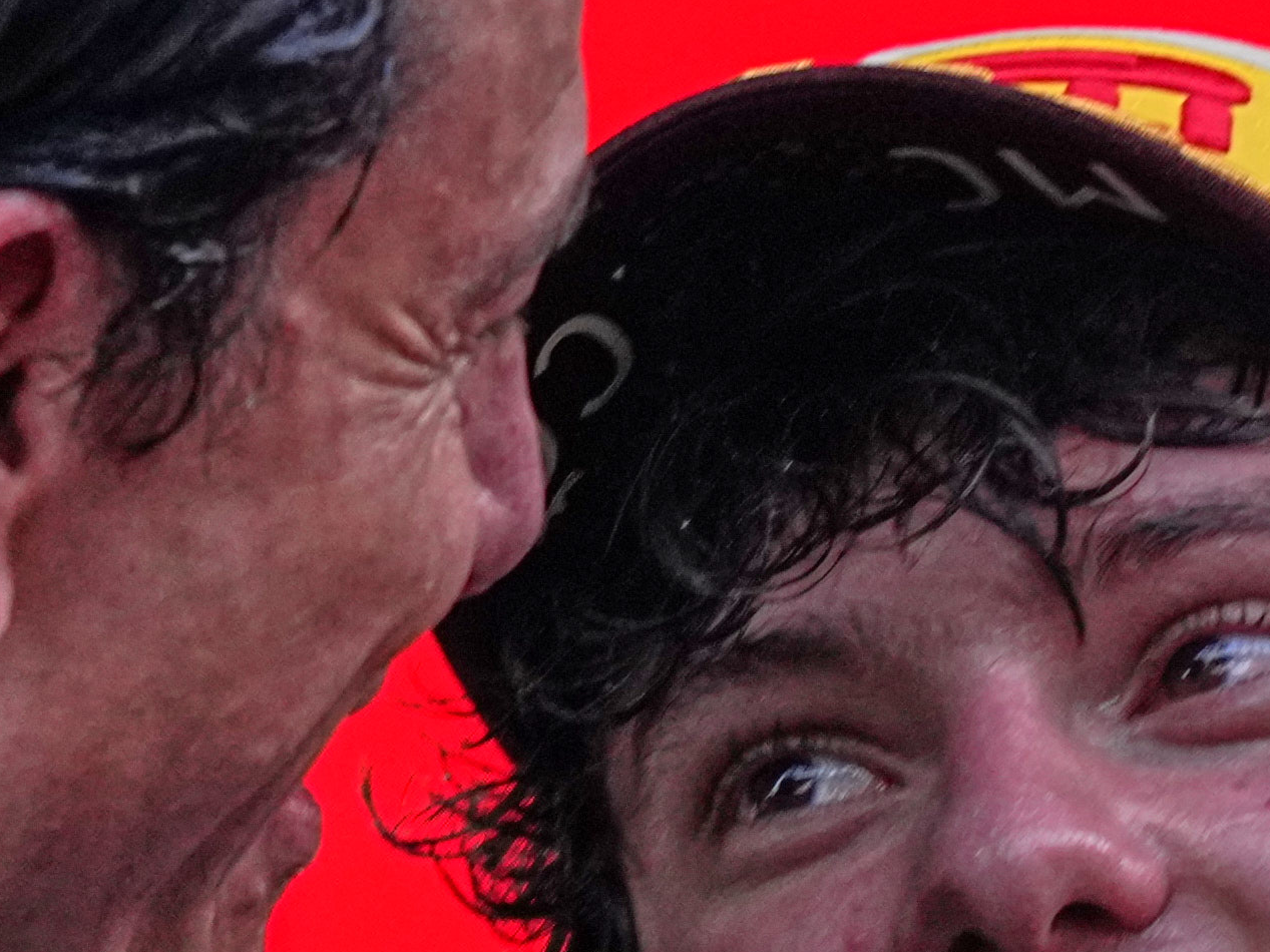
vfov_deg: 0.6
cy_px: 1849
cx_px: 740
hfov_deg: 0.8
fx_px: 96224
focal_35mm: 2623
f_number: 4.5
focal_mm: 400
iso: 1000
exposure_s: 1/1000
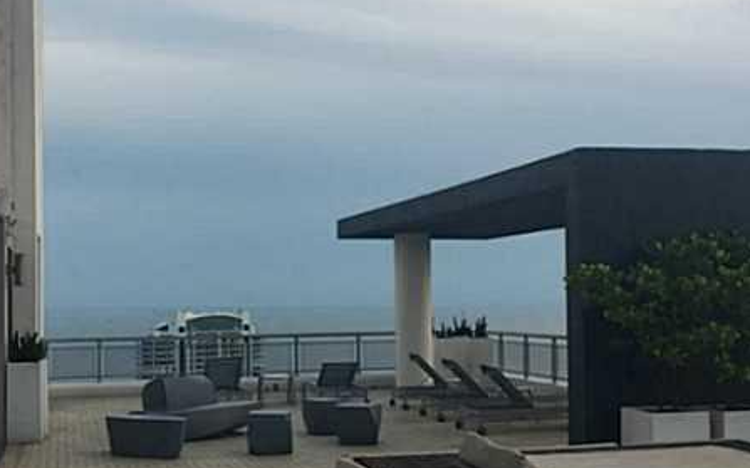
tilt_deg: +1.4
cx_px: 327
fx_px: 1124
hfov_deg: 36.9
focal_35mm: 55
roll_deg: -0.3
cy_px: 270
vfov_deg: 23.5
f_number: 2.2
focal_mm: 4.15
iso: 40
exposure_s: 1/120
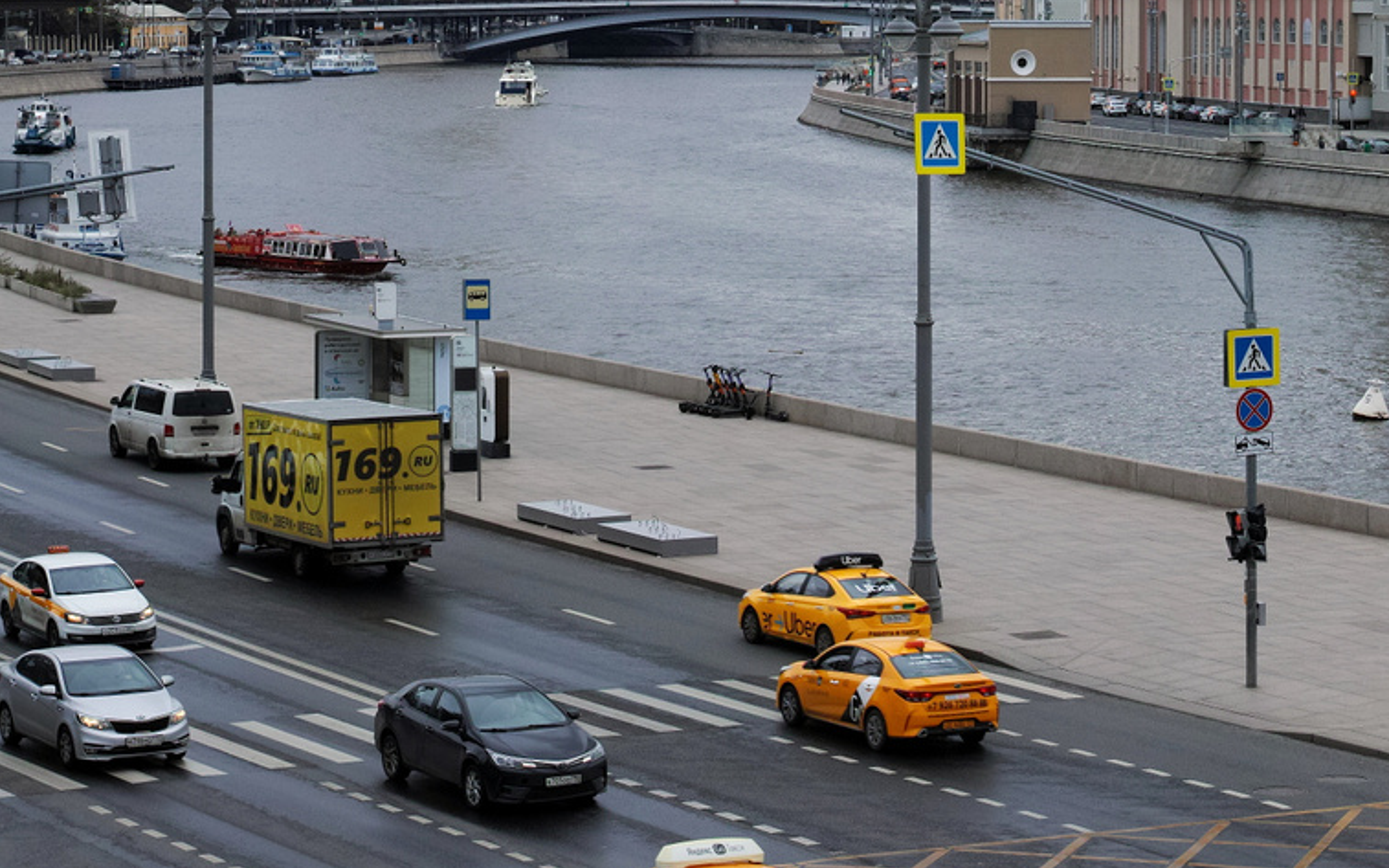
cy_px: 220
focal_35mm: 109
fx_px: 4126
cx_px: 1226
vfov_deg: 12.0
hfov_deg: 18.8
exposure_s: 1/250
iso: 100
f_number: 6.3
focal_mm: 30
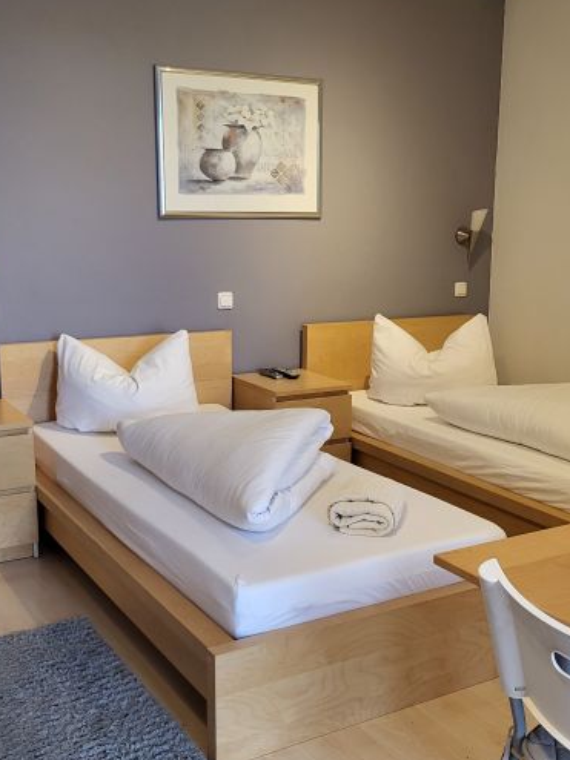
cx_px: 321
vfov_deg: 44.8
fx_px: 923
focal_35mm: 42
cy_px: 378
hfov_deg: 34.3
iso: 320
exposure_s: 1/100
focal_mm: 5.4
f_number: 1.8
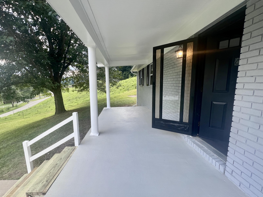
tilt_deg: -8.8
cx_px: 116
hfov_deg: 97.7
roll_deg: +0.3
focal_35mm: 15
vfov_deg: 81.7
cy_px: 103
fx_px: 114
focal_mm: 1.57
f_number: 1.8
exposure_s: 1/161
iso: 32
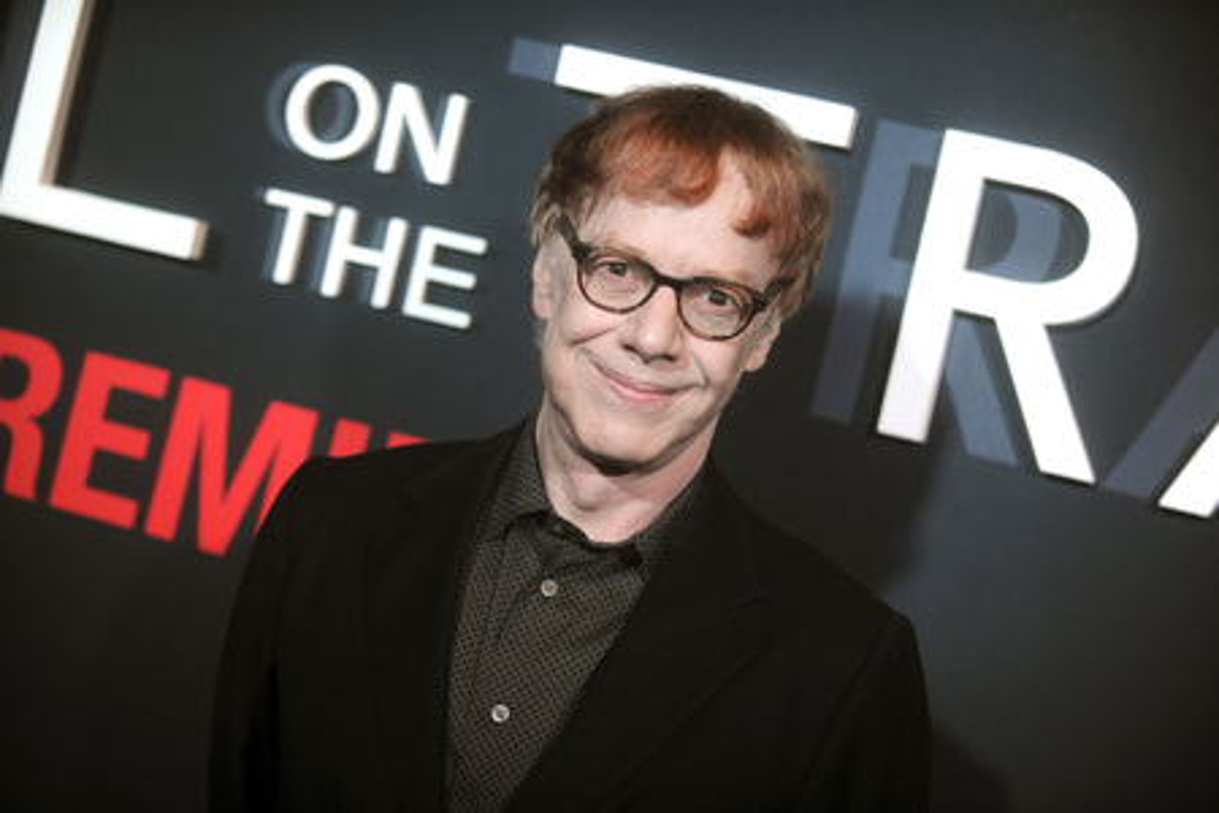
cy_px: 406
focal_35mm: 80
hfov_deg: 25.4
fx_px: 2709
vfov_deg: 17.1
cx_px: 610
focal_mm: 80
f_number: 2.8
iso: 1600
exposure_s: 1/320
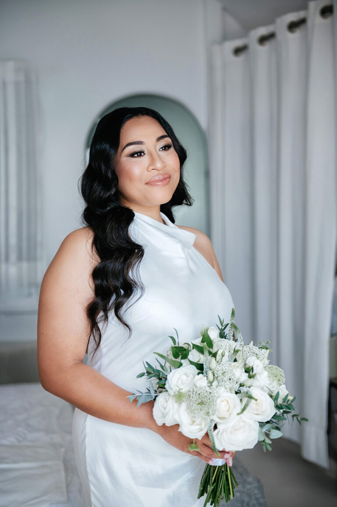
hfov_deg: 24.6
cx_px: 168
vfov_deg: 36.3
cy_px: 254
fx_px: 773
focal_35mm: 55
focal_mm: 55
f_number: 2.8
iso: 320
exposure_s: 1/250
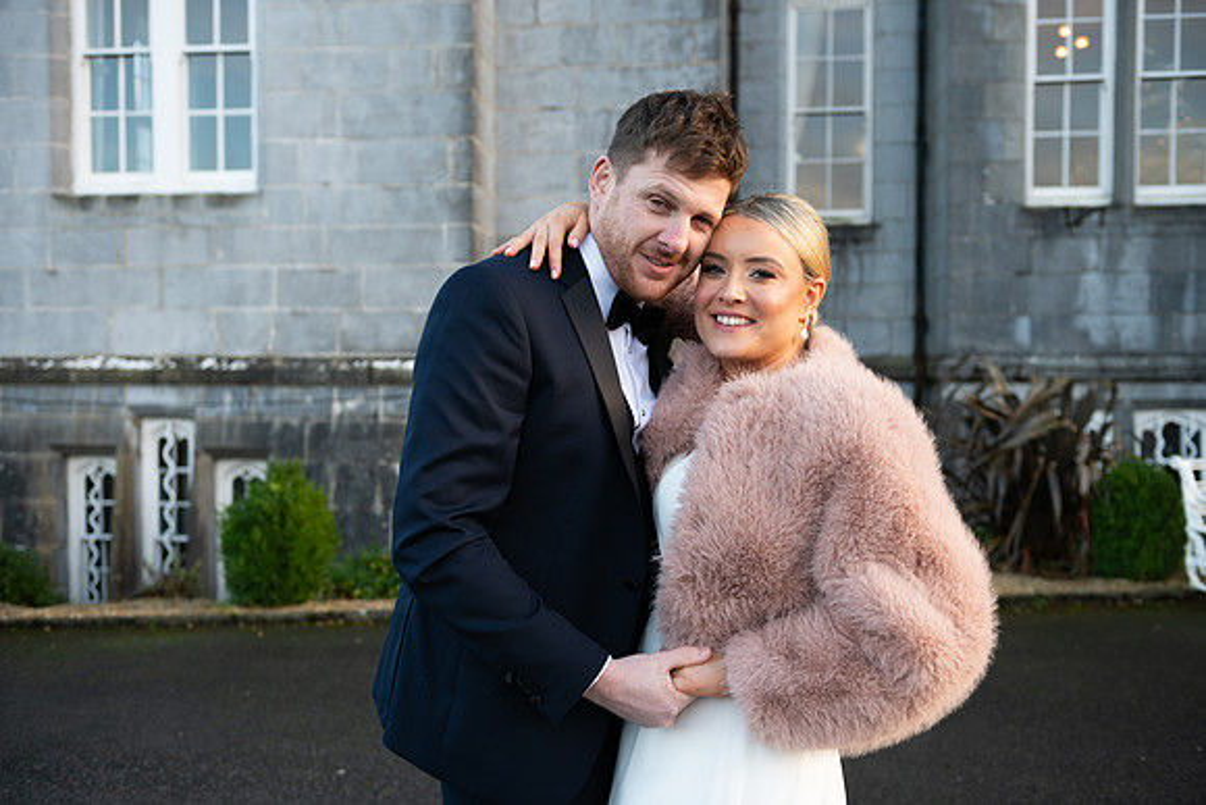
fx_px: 1273
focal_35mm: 38
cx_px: 603
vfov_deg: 35.1
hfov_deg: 50.7
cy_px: 402
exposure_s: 1/160
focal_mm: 38
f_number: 3.5
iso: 160
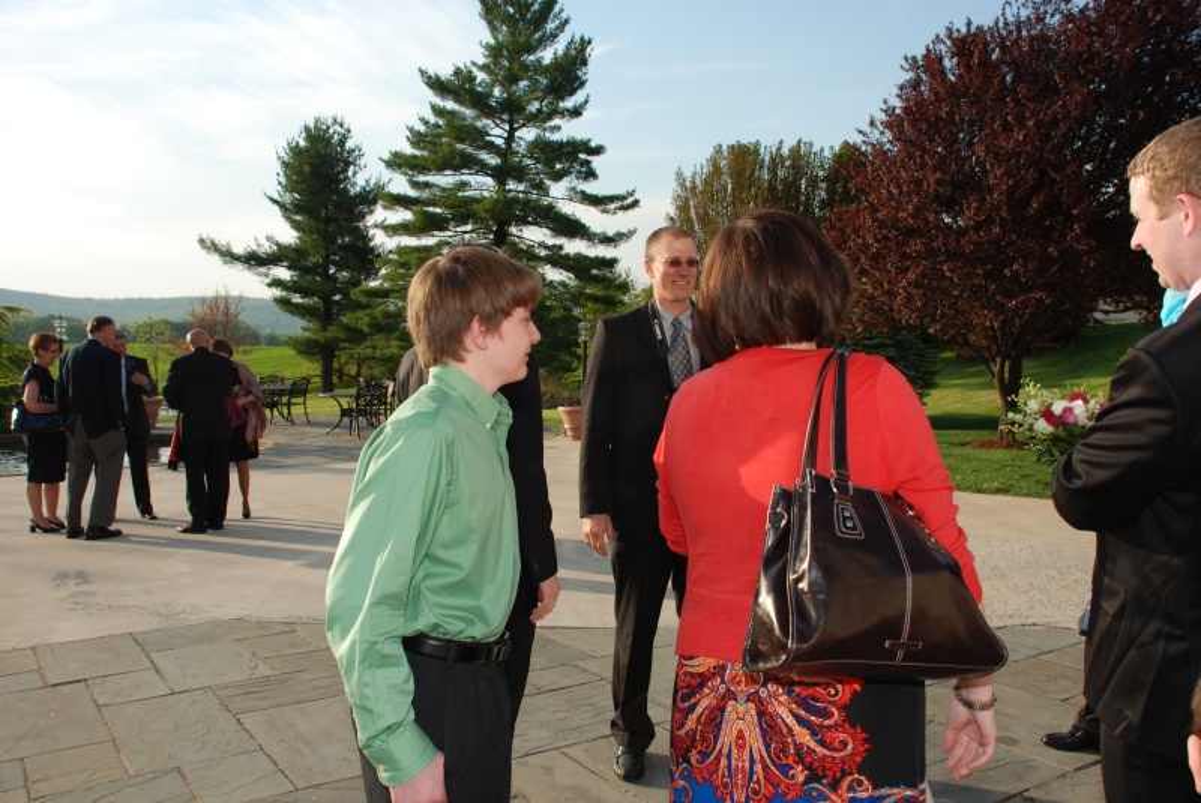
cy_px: 402
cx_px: 600
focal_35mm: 33
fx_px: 1102
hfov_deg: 57.2
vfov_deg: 40.0
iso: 100
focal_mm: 22
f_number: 6.3
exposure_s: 1/160
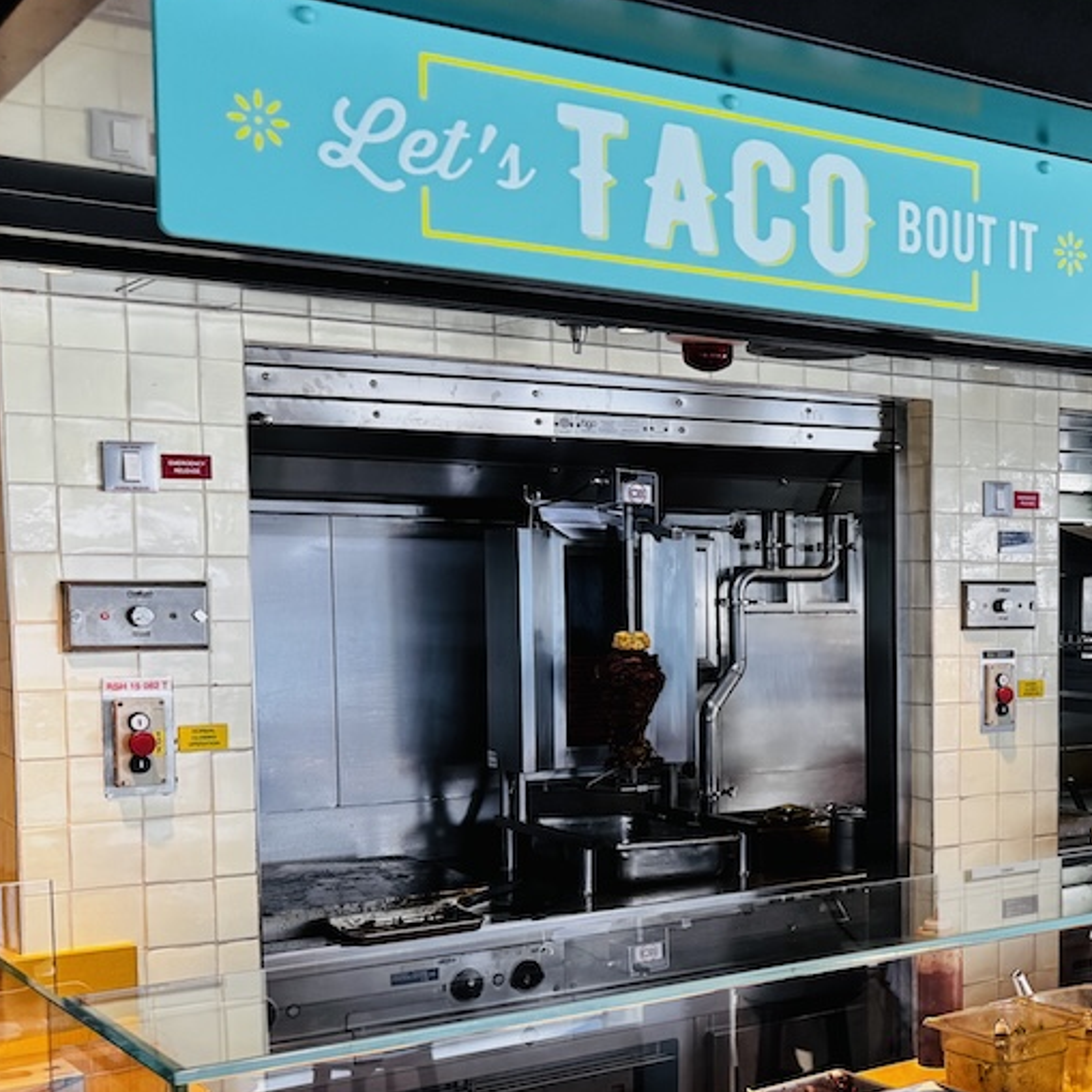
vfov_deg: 33.8
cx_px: 1075
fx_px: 1785
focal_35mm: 50
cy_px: 693
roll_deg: -0.1
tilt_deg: -5.2
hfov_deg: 31.6
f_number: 1.78
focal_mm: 6.76
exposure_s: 1/250
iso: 100
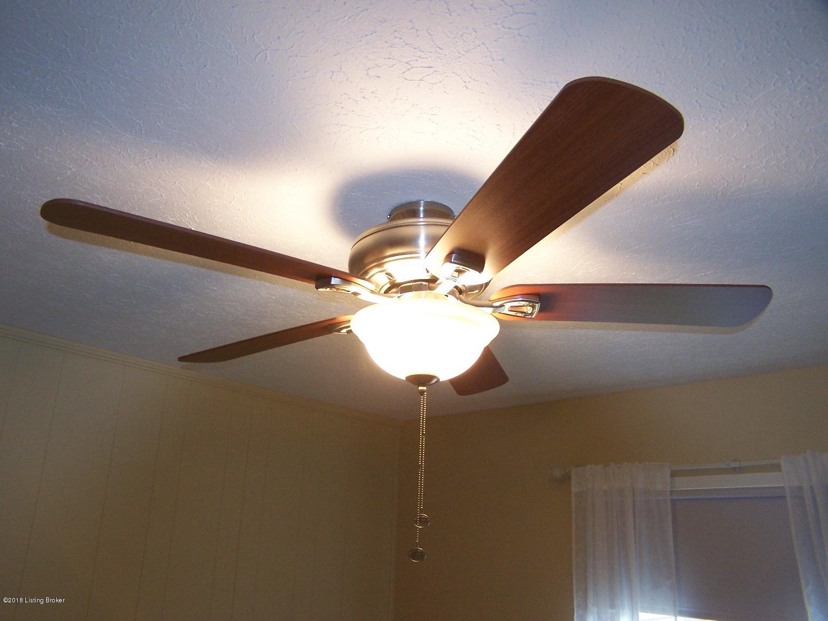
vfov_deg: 37.7
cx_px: 414
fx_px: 909
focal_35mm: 38
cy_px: 310
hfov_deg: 49.0
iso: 140
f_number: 2.8
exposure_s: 1/45
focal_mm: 6.3
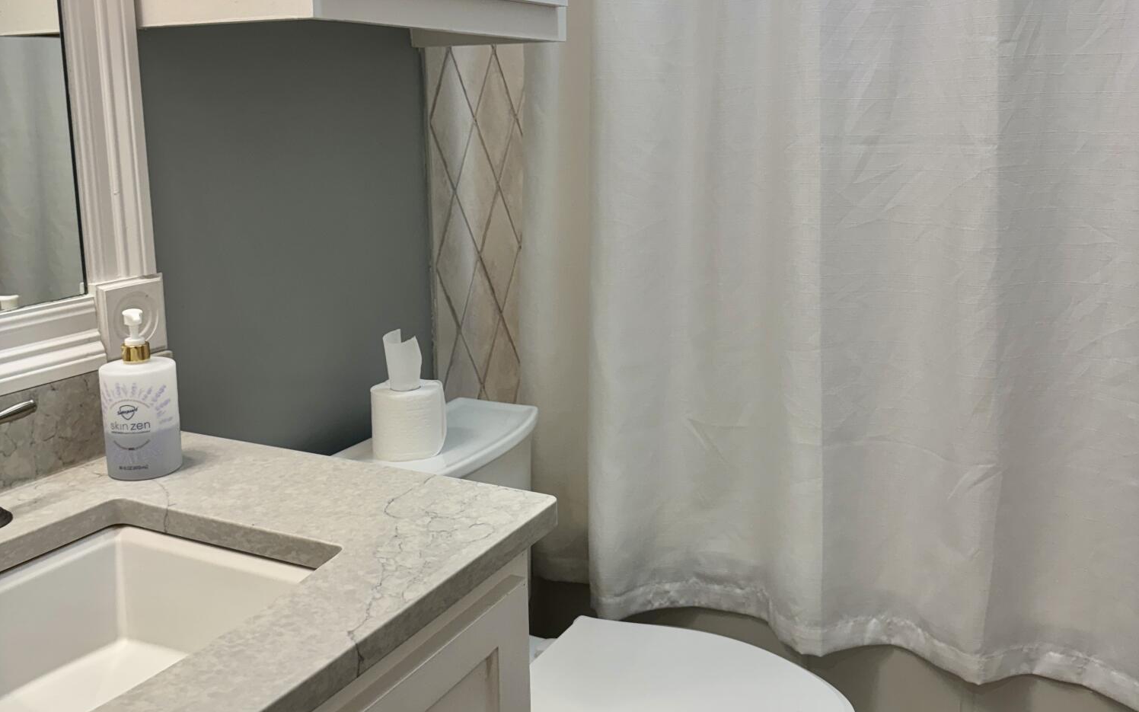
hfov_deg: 56.7
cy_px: 286
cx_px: 570
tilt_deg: -9.3
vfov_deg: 37.1
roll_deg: +1.2
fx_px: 1055
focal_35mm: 34
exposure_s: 1/120
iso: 80
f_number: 1.78
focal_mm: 6.76
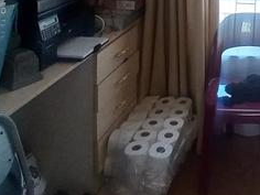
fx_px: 330
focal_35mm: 44
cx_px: 279
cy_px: -64
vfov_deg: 27.1
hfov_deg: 36.9
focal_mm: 1.42
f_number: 2.2
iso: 100
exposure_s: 1/33
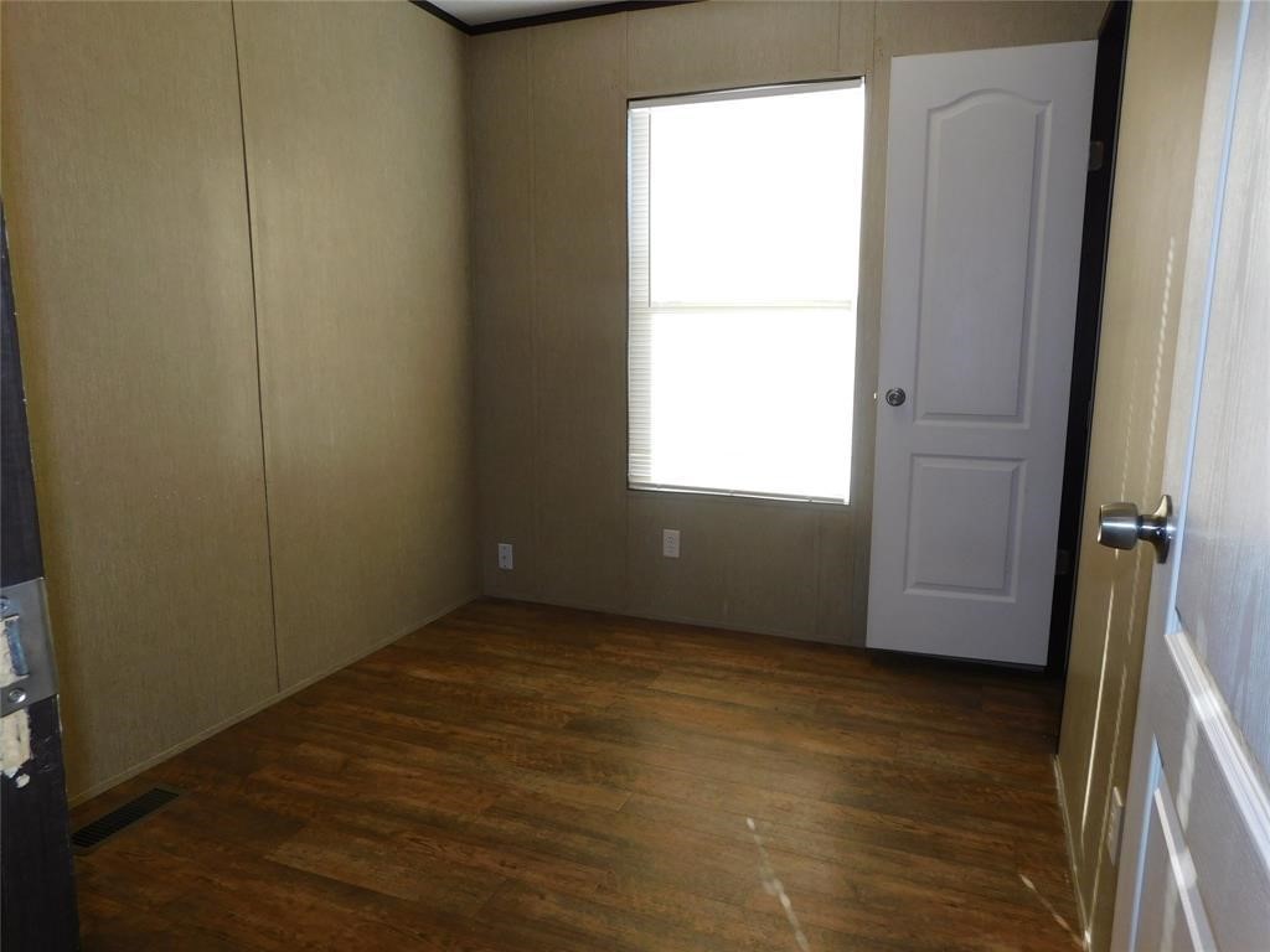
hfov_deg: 73.9
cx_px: 635
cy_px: 476
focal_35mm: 23
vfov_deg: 58.9
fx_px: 844
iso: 125
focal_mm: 4
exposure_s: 1/80
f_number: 3
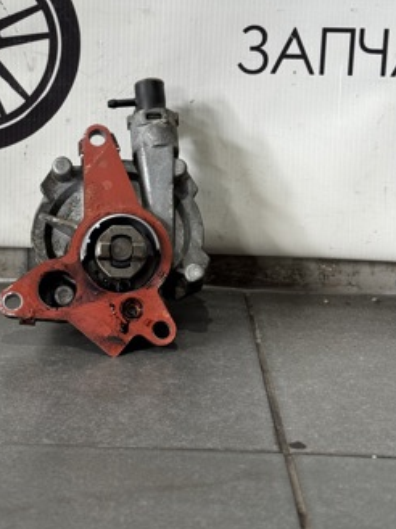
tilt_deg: -11.1
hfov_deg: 20.9
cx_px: 117
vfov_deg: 27.5
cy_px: 153
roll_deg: -1.4
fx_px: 1070
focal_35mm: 70
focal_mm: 6.76
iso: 80
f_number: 1.78
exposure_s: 1/100
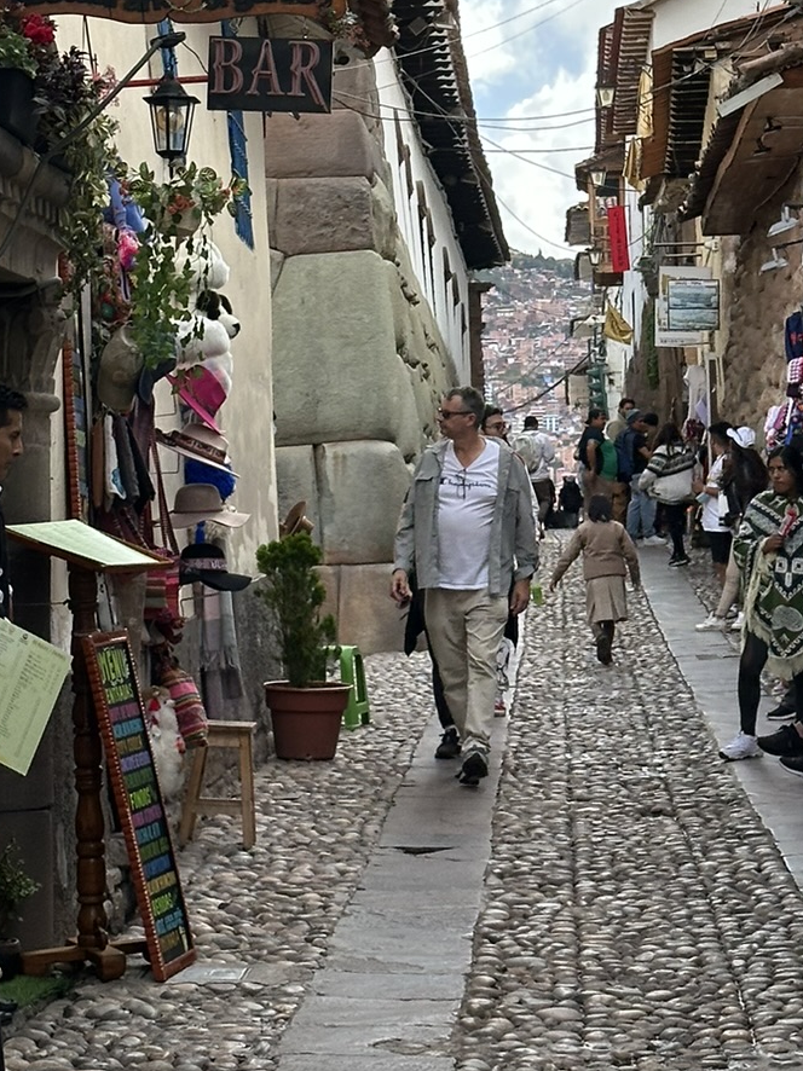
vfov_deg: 17.5
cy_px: 176
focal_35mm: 111
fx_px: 3435
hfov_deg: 13.3
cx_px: 528
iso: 64
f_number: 1.78
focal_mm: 6.86
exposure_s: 1/1414
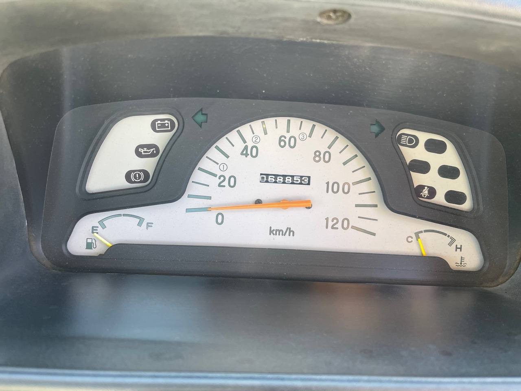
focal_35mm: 25
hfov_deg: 69.4
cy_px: 196
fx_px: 376
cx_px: 260
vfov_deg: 54.9
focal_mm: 5.1
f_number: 1.6
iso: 100
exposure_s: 1/121
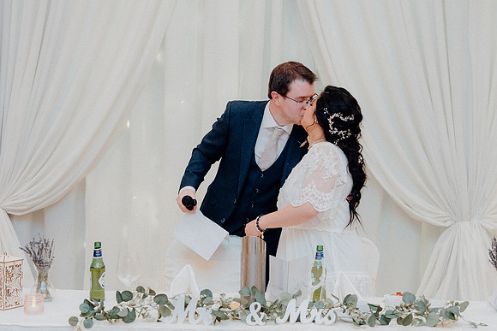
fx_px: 1132
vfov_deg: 16.7
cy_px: 166
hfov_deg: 24.8
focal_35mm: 82
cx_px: 248
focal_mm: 55
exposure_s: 1/160
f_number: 3.5
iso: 2500
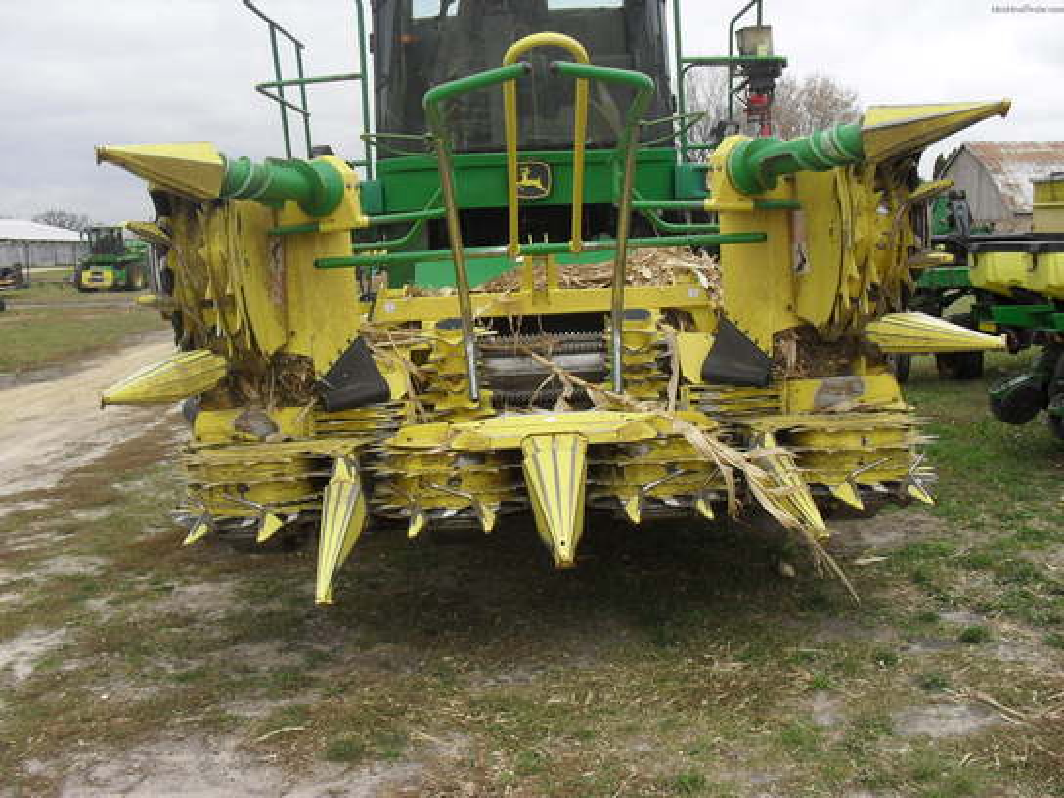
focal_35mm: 35
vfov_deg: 40.7
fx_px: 1076
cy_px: 399
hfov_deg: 52.6
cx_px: 532
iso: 100
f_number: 3.2
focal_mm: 6.3
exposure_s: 1/250
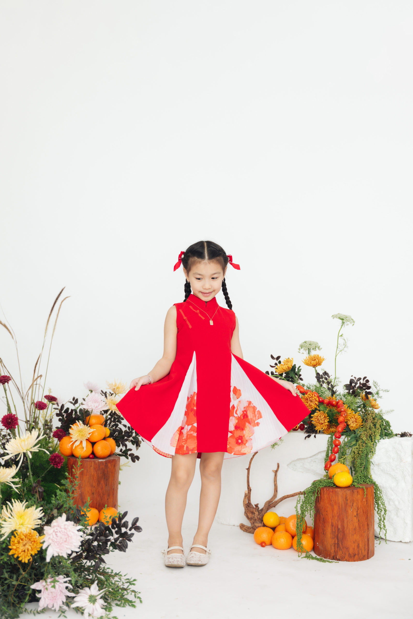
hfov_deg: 35.1
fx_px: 654
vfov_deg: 50.7
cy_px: 310
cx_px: 206
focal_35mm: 38
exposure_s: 1/125
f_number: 2.8
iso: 400
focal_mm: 38
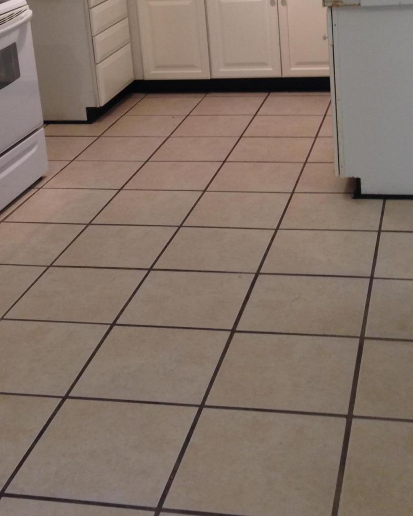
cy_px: 90
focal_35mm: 62
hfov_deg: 24.6
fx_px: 947
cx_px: 208
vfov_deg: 29.7
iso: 100
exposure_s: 1/20
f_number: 2.4
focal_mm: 4.12
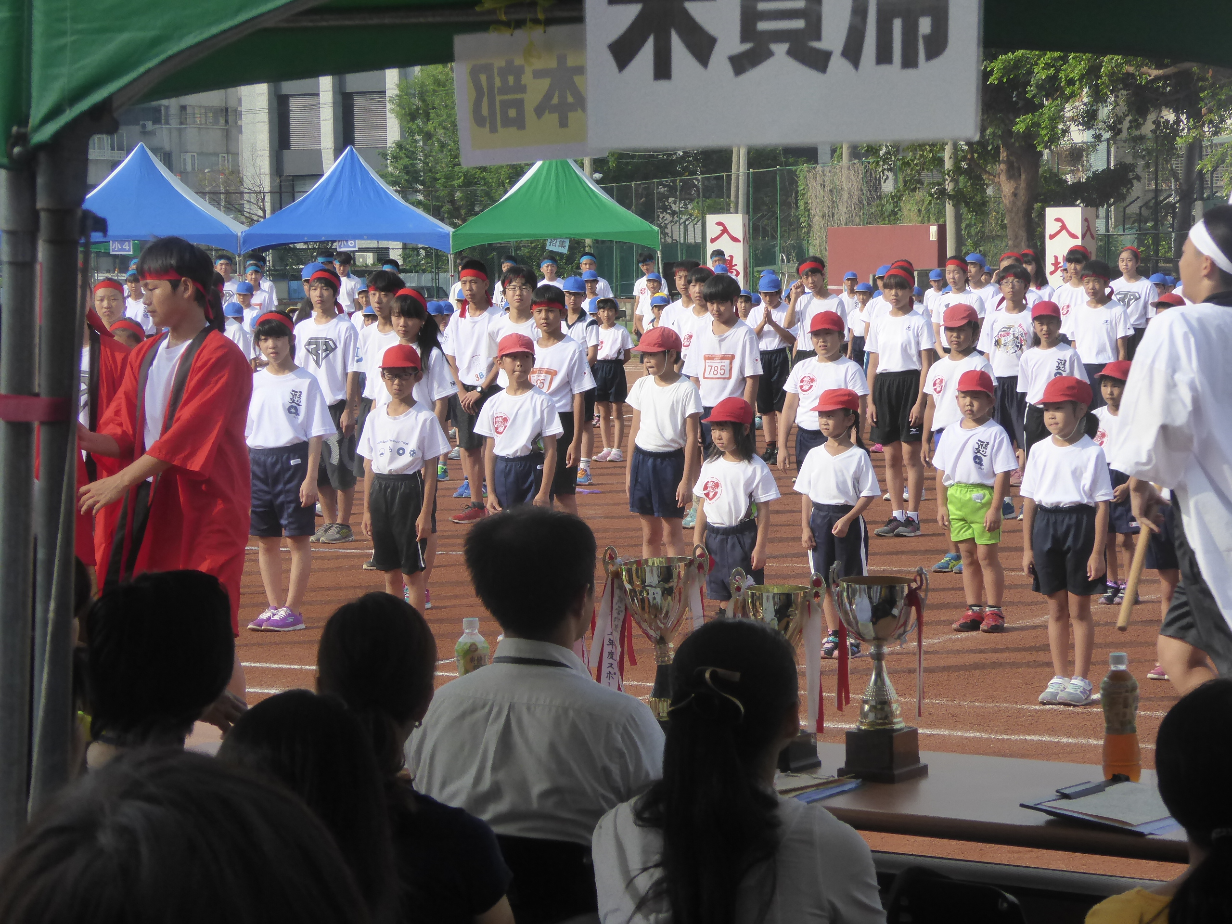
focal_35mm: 117
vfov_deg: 12.7
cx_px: 616
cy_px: 462
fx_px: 4164
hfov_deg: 16.8
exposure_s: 1/500
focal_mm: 19
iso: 200
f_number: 5.1
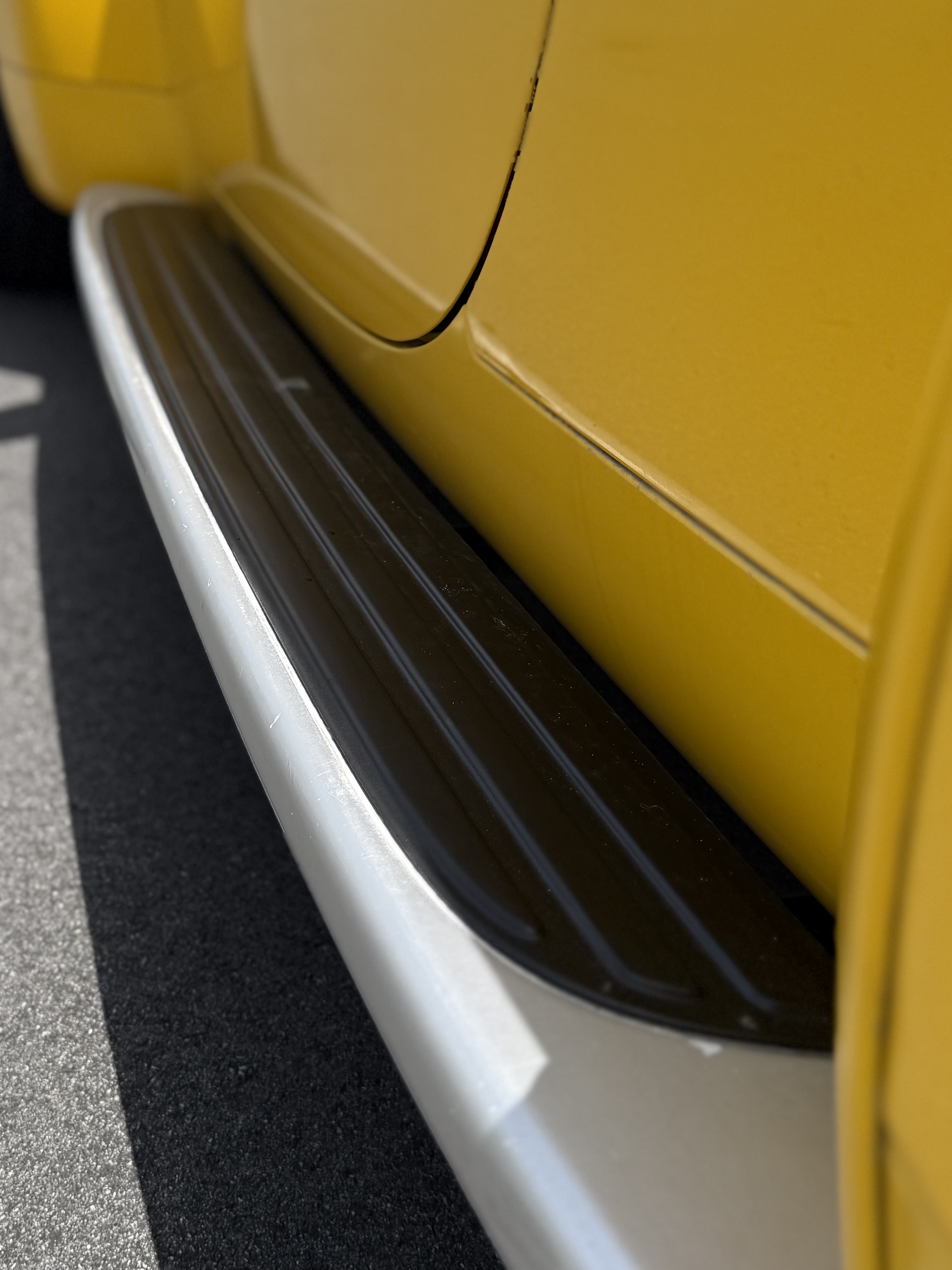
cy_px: 528
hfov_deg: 35.0
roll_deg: -6.2
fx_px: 1503
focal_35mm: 41
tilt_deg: -23.9
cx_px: 375
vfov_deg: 45.6
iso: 80
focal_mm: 6.76
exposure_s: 1/3279
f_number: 1.78
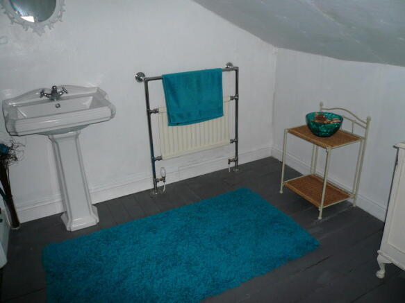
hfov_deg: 63.5
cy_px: 152
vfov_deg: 49.7
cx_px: 202
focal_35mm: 28
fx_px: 328
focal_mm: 4.6
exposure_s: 1/30
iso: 100
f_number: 2.8
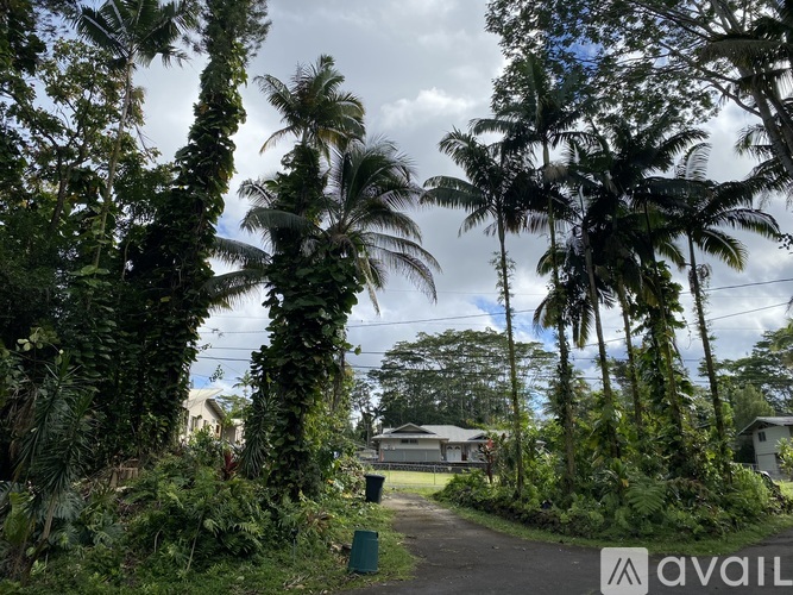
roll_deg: -0.7
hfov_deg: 67.3
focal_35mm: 26
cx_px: 396
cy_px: 298
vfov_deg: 53.0
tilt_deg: +17.5
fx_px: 596
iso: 32
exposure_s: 1/2410
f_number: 1.8
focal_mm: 4.25
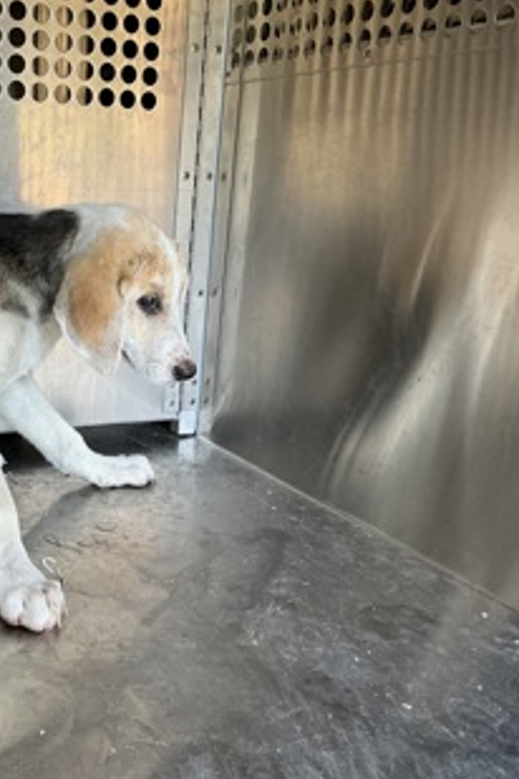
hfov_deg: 31.8
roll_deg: -2.4
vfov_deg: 47.4
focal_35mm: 41
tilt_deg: -13.9
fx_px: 887
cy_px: 392
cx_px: 103
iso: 64
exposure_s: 1/50
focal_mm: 3
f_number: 1.8
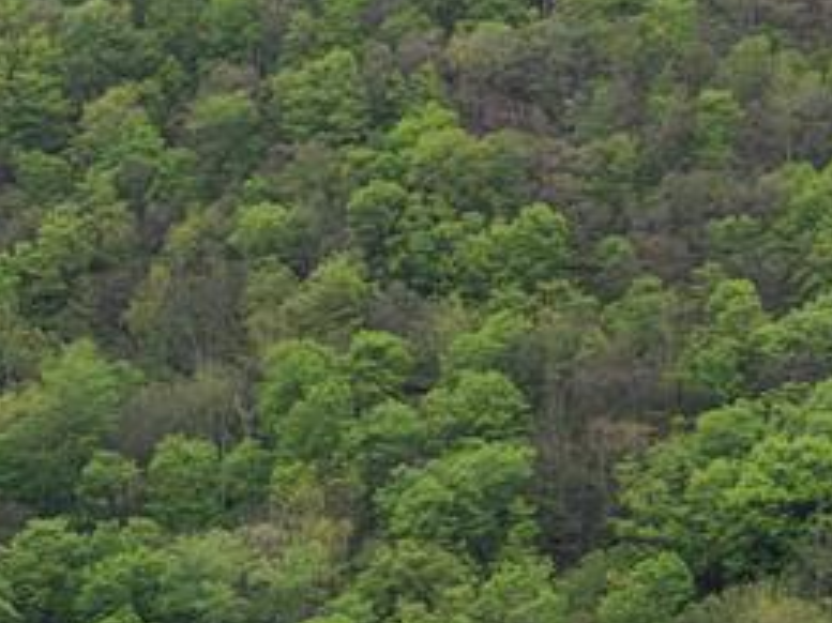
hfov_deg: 10.3
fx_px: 4565
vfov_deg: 7.5
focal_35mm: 190
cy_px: 1204
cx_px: -112
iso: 100
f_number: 1.8
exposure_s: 1/500
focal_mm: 8.67
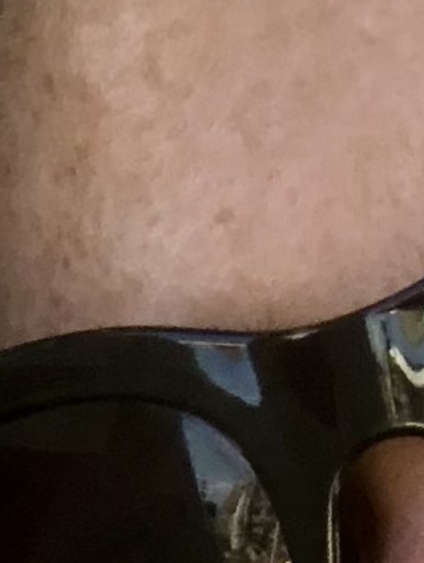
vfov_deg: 7.1
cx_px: -381
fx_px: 3798
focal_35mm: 233
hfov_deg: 6.2
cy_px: 1972
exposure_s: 1/120
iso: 25
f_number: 2.2
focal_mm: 2.87
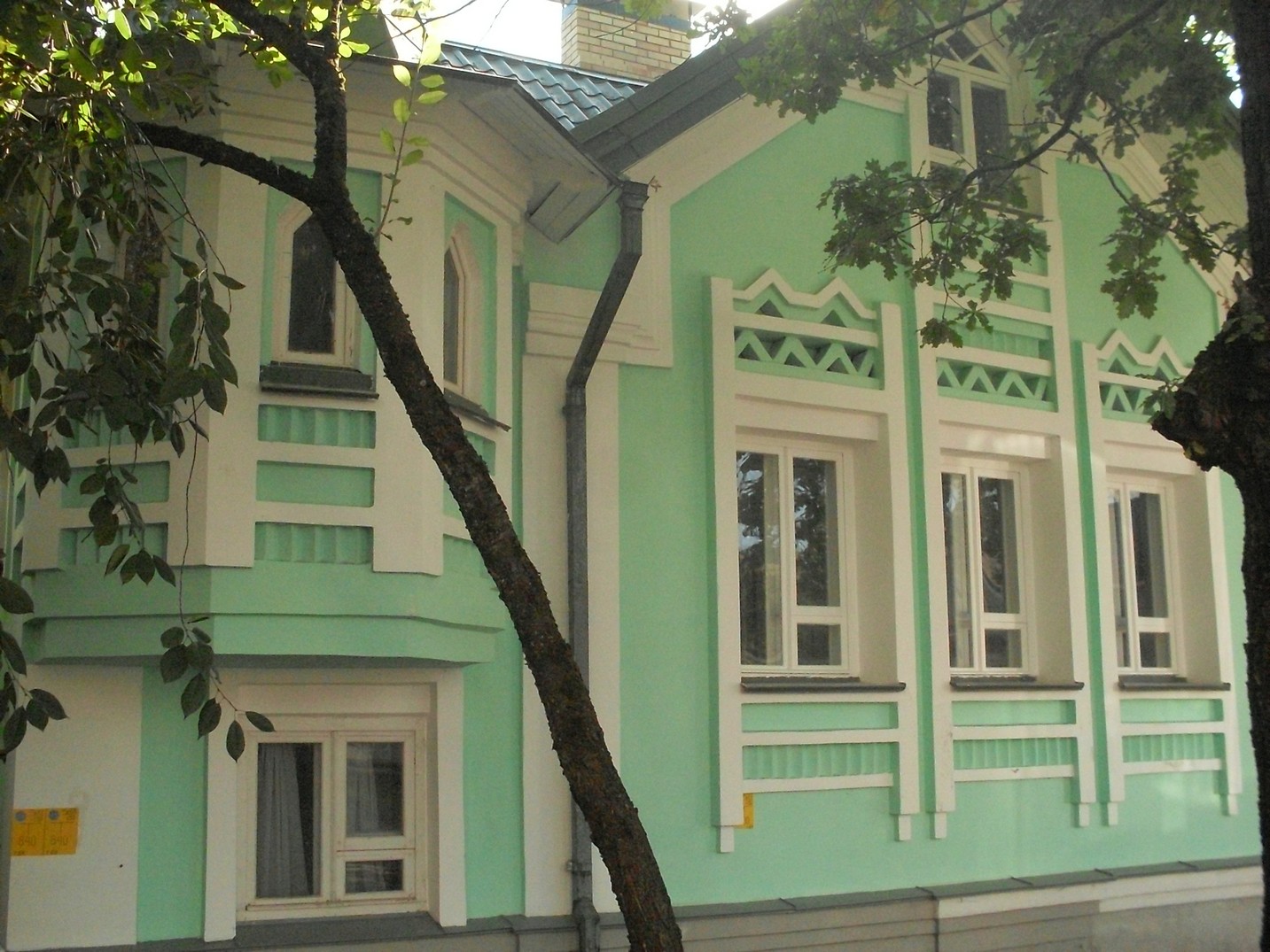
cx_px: 635
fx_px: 1394
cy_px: 476
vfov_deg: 37.7
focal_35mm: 38
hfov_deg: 49.0
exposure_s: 1/180
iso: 400
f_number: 8.4
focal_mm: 6.3
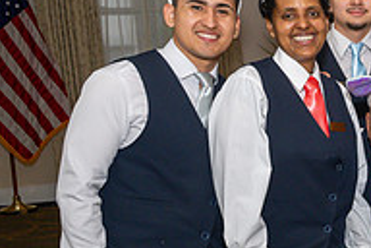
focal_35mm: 82
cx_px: 581
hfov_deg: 20.5
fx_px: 845
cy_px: 186
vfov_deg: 16.6
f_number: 8
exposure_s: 1/250
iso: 640
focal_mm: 24
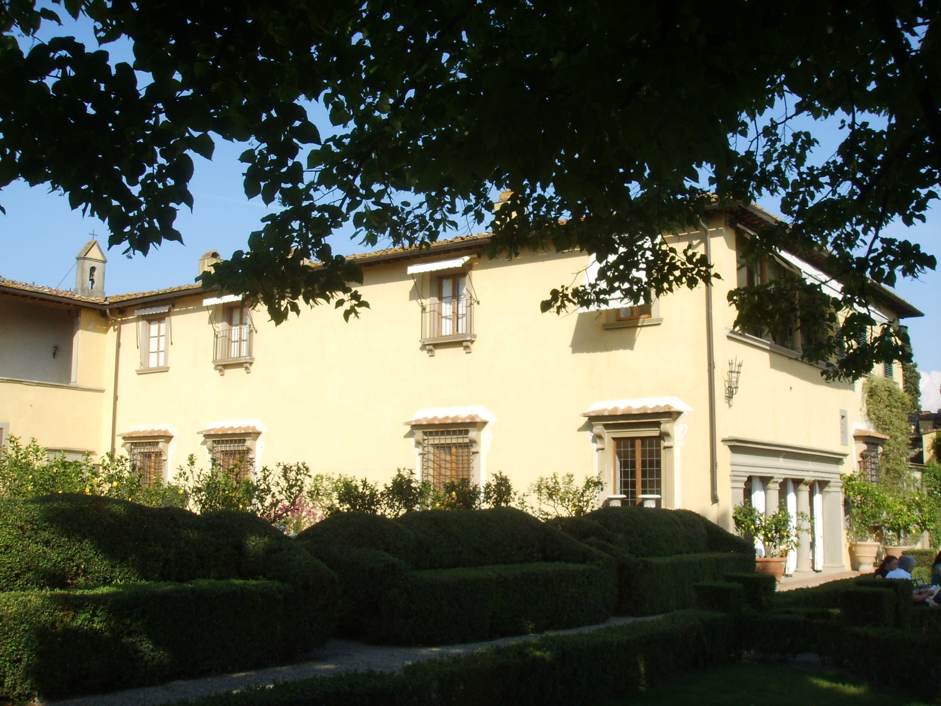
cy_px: 353
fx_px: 1060
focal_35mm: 39
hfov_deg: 47.9
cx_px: 470
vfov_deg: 36.8
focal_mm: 6.6
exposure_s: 1/180
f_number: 6.3
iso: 50
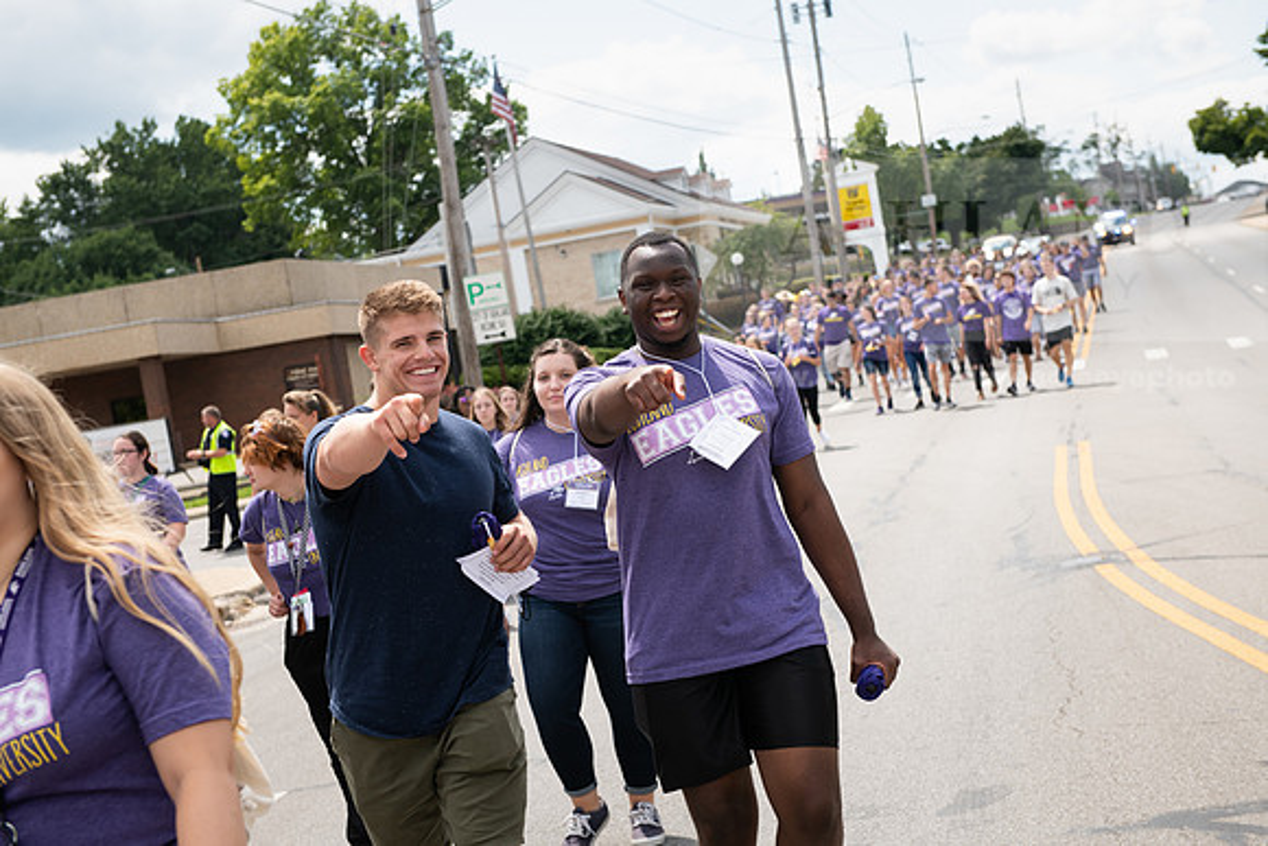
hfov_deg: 34.5
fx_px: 2043
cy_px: 423
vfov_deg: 23.4
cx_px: 634
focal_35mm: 58
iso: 250
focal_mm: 58
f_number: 5.6
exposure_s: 1/640
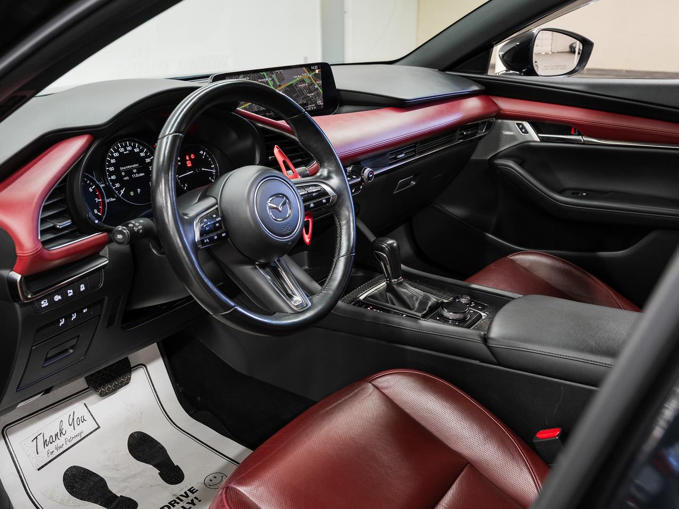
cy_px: 254
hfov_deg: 54.0
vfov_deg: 41.8
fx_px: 666
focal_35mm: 34
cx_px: 340
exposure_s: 1/1.25
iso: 100
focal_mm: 31.4
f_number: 5.6
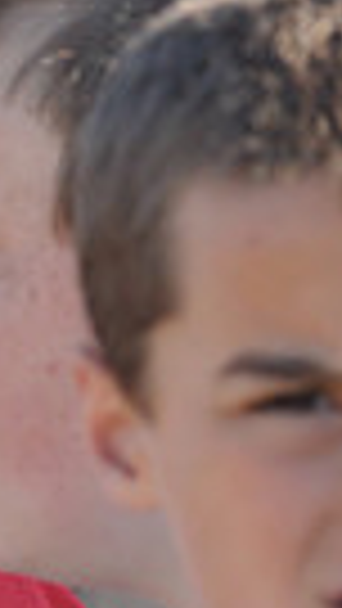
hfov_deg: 1.3
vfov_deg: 2.4
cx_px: -868
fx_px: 14533
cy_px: 748
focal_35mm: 902
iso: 400
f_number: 7.1
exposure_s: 1/400
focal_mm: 200
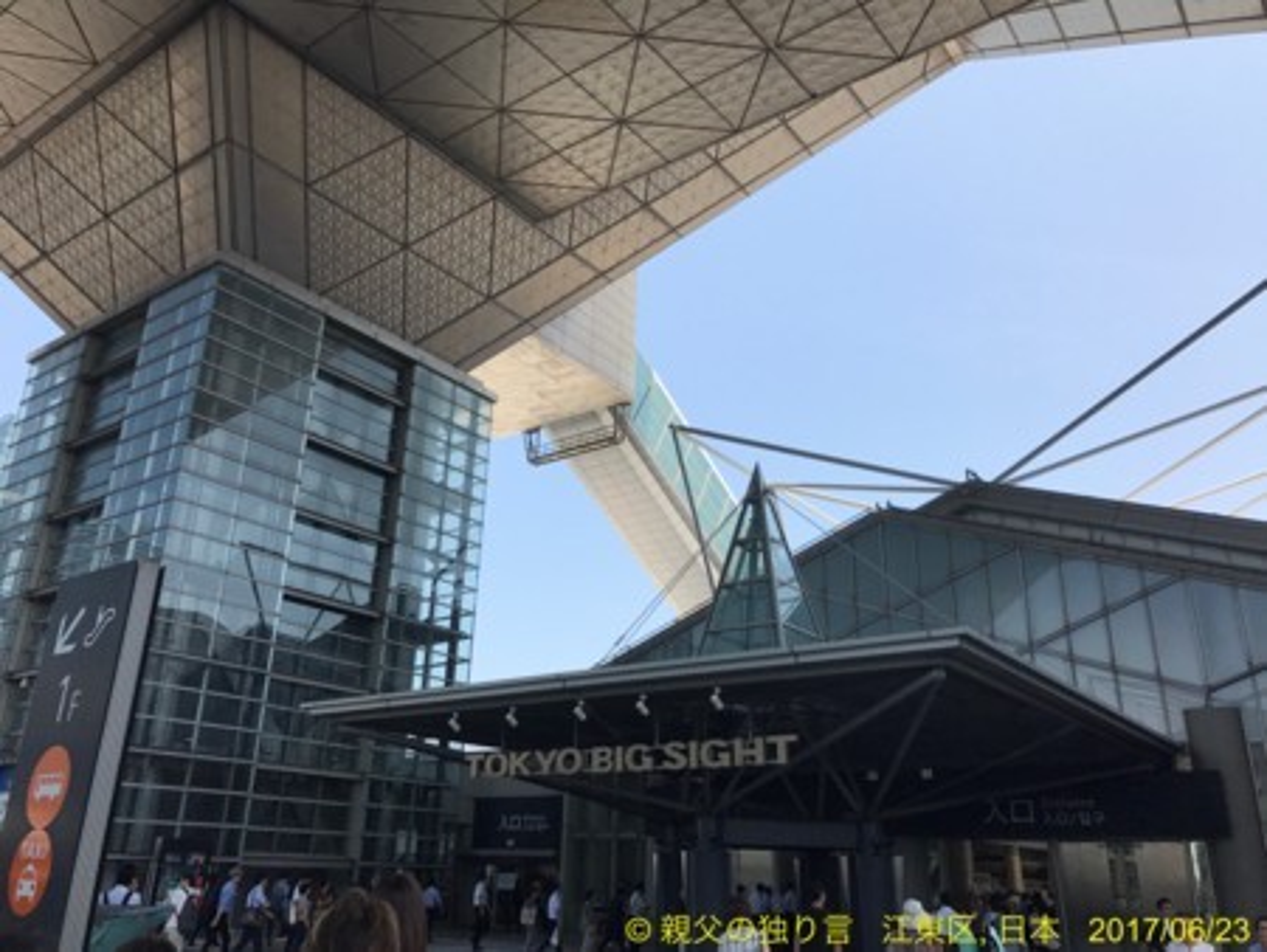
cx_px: 634
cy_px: 476
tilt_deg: +20.6
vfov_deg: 49.8
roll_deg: -1.4
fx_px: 1025
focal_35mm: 28
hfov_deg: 63.4
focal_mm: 3.99
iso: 20
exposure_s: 1/2227
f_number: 1.8
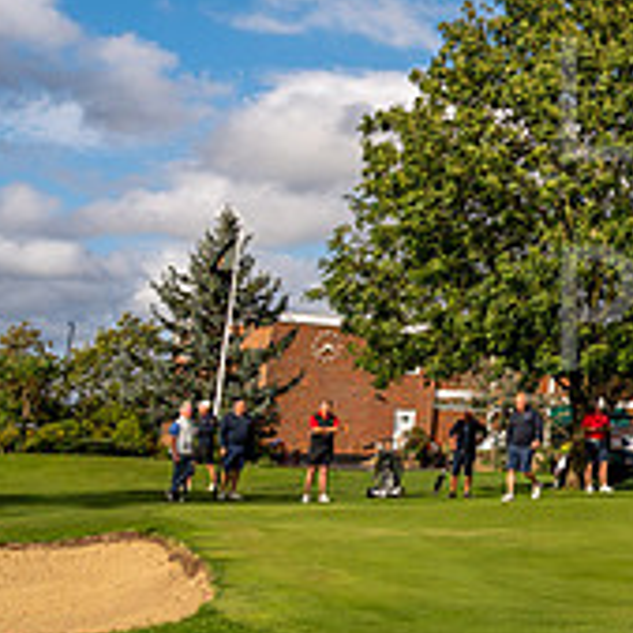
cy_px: 135
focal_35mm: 72
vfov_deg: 23.7
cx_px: 1045
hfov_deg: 19.6
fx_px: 1490
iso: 320
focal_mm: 24
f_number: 7.1
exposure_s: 1/2000
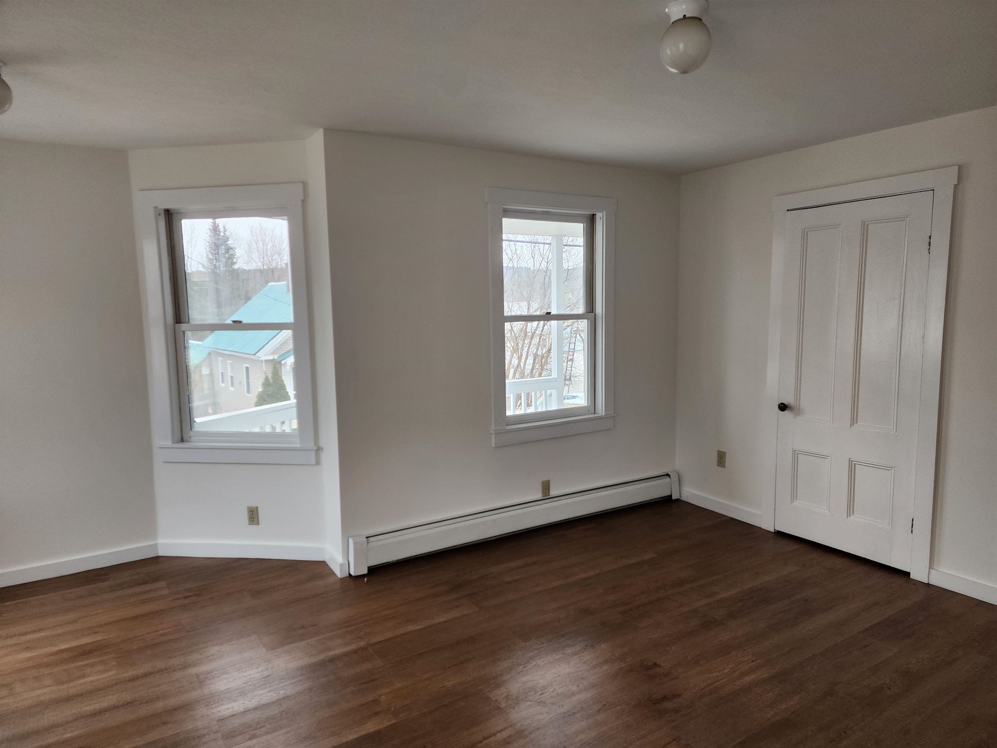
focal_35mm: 23
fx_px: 662
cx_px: 498
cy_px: 374
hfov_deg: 73.9
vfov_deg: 58.9
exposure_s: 1/120
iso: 160
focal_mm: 6.4
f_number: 1.8
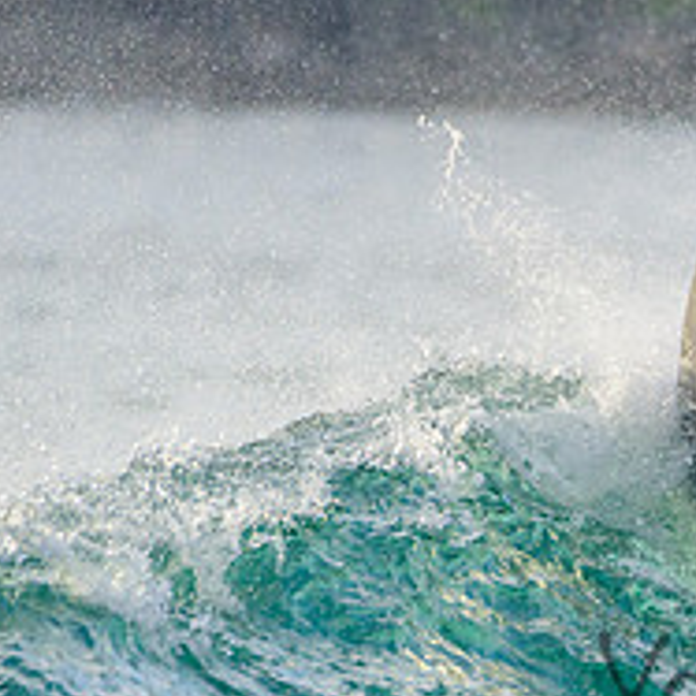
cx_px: 956
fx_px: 36738
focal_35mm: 1615
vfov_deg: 1.1
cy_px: 544
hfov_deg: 1.1
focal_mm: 500
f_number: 5.6
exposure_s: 1/2000
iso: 450
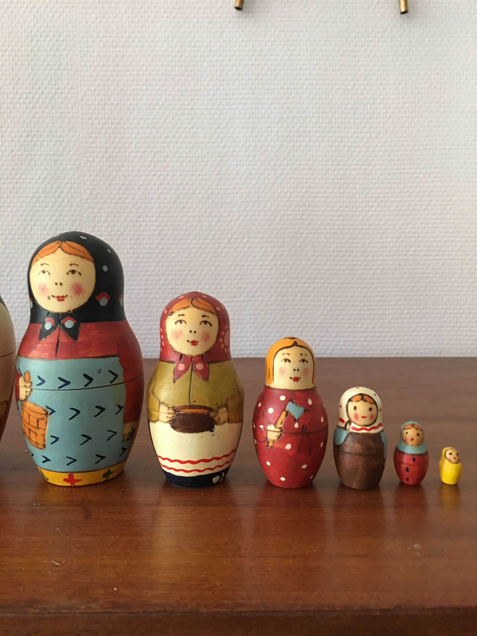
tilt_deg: -3.8
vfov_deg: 61.7
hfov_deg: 48.2
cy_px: 318
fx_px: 533
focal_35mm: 29
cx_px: 238
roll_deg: +0.7
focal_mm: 4.15
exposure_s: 1/17
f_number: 2.2
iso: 80
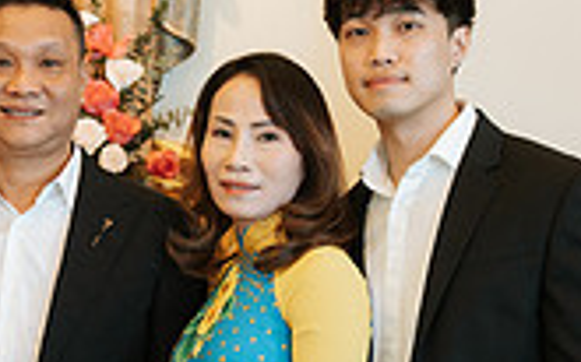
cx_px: 116
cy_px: 190
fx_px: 1804
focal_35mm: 114
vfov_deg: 11.5
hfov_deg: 18.1
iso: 2000
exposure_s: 1/160
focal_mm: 41
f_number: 2.8
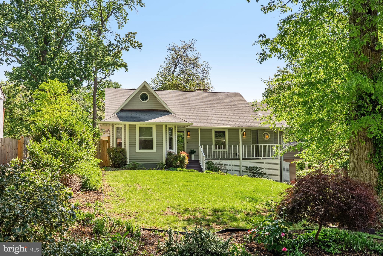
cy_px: 128
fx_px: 372
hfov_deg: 54.4
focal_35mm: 35
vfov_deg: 37.9
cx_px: 192
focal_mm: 35
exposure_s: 1/160
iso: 200
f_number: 8
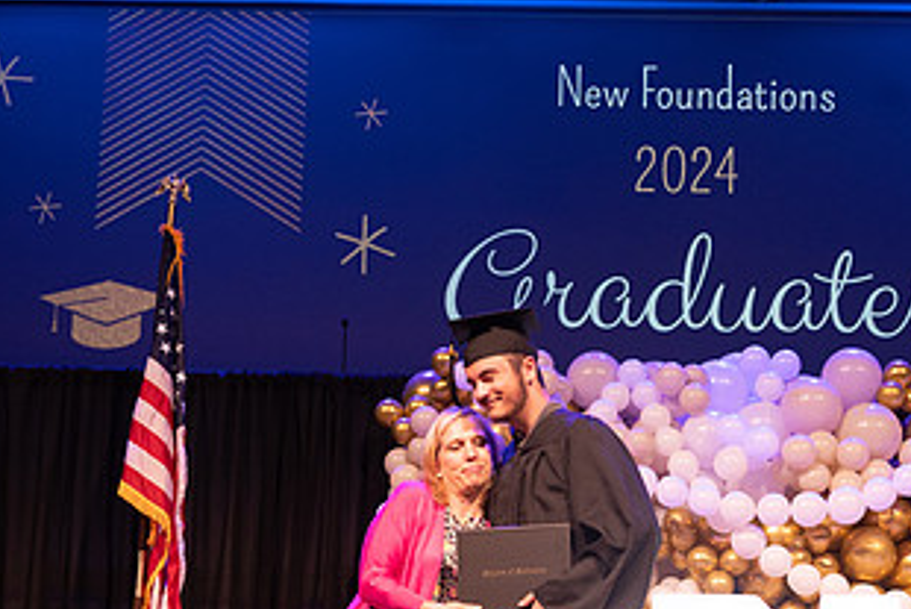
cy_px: 531
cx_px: 485
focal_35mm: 71
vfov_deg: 18.9
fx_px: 1797
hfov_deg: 28.4
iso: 1600
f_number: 4
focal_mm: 38
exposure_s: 1/200
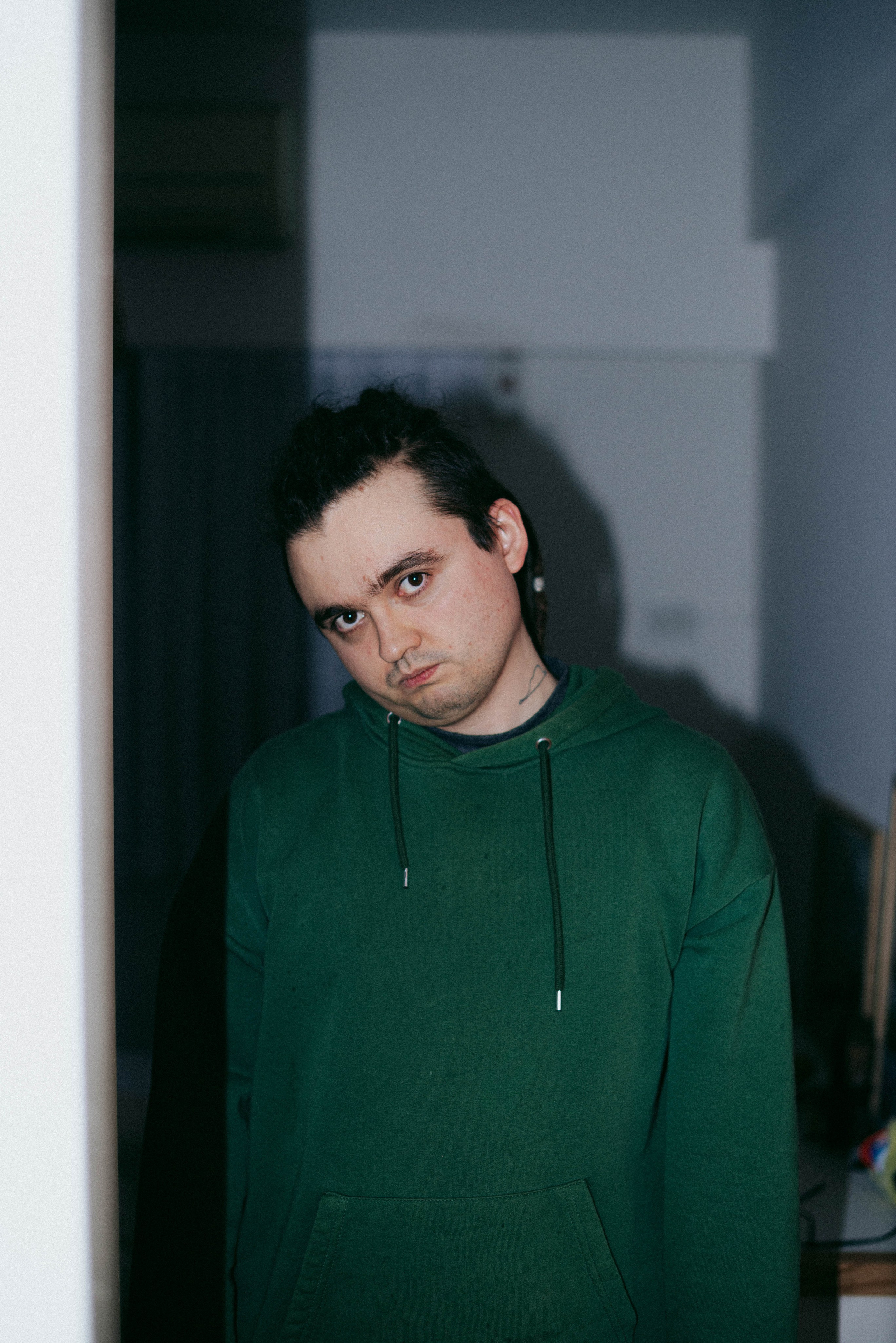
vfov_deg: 39.6
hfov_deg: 27.0
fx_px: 1865
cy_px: 672
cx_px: 448
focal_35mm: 50
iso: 125
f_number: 2.2
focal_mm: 50
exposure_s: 1/250
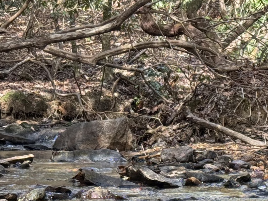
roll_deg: +0.1
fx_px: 1416
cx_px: 164
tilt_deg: +0.2
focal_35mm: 183
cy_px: 104
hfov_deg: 10.8
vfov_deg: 8.1
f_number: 1.78
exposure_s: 1/207
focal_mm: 6.76
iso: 50
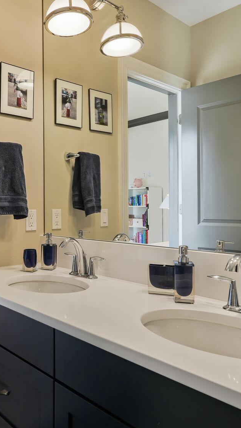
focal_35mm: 30
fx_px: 339
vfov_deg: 64.6
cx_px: 44
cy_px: 210
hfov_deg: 37.6
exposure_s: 1/15
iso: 200
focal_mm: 18.5
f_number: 8
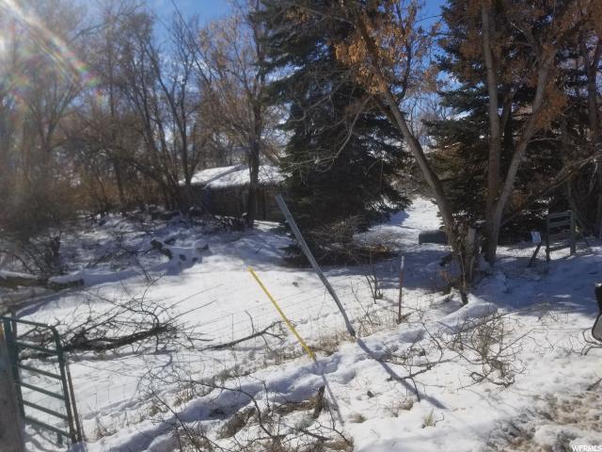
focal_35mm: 26
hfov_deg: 67.3
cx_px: 301
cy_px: 226
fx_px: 452
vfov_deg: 53.1
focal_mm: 4.3
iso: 50
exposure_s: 1/6560
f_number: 1.7
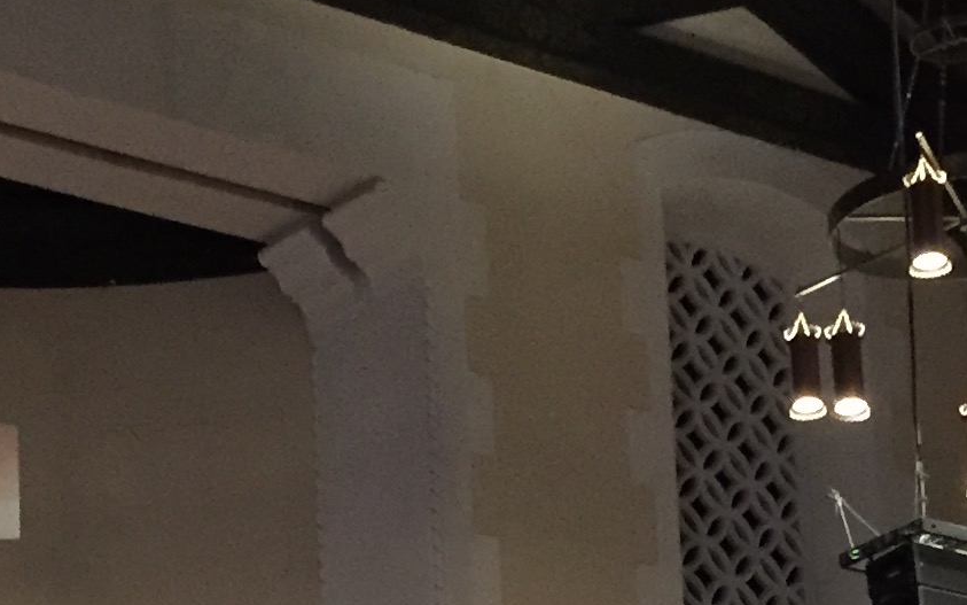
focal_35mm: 119
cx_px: 437
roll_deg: +2.4
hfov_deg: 17.5
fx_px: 3136
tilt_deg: +10.8
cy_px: 901
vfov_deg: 10.6
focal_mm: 4.15
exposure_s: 1/15
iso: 250
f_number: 2.2
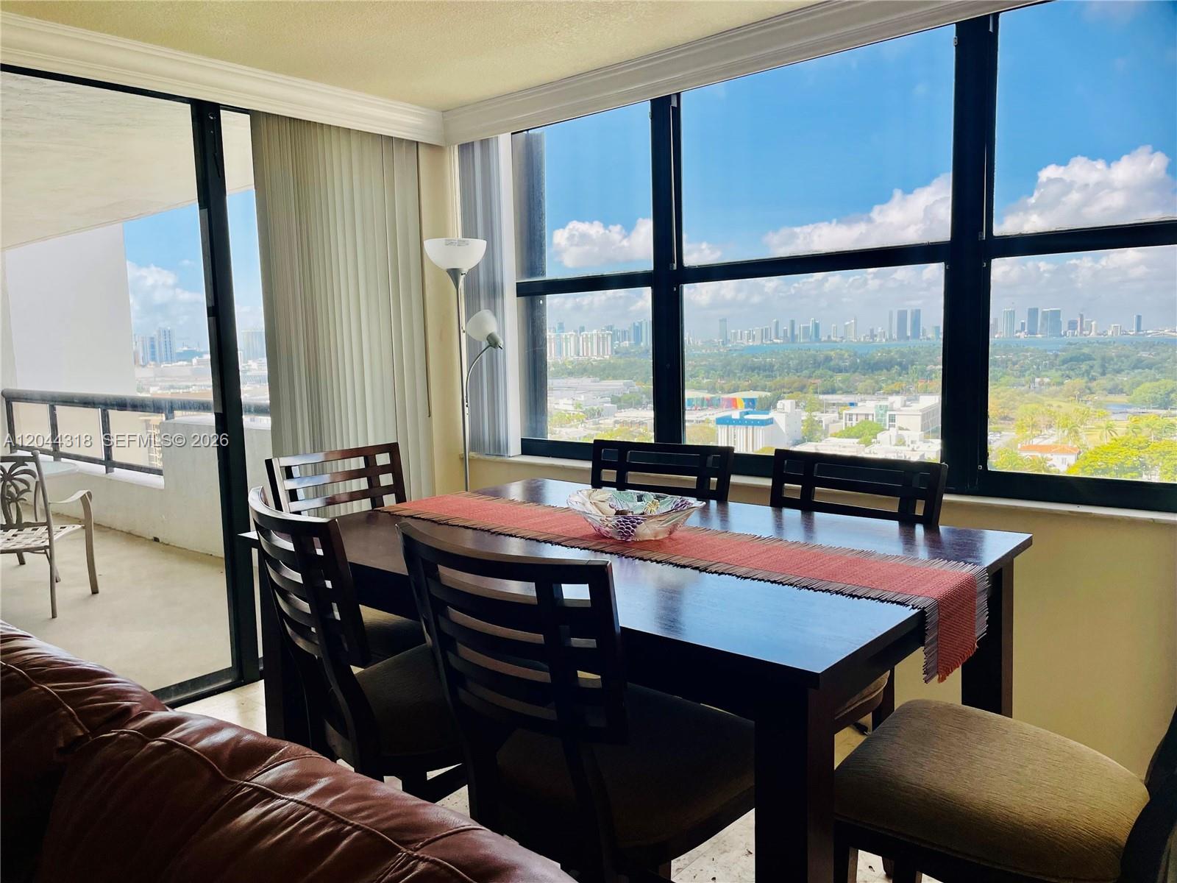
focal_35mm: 26
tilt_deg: -6.8
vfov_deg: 53.1
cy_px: 442
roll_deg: +1.6
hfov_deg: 67.3
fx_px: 884
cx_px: 588
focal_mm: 4.2
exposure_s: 1/831
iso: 32
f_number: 1.6
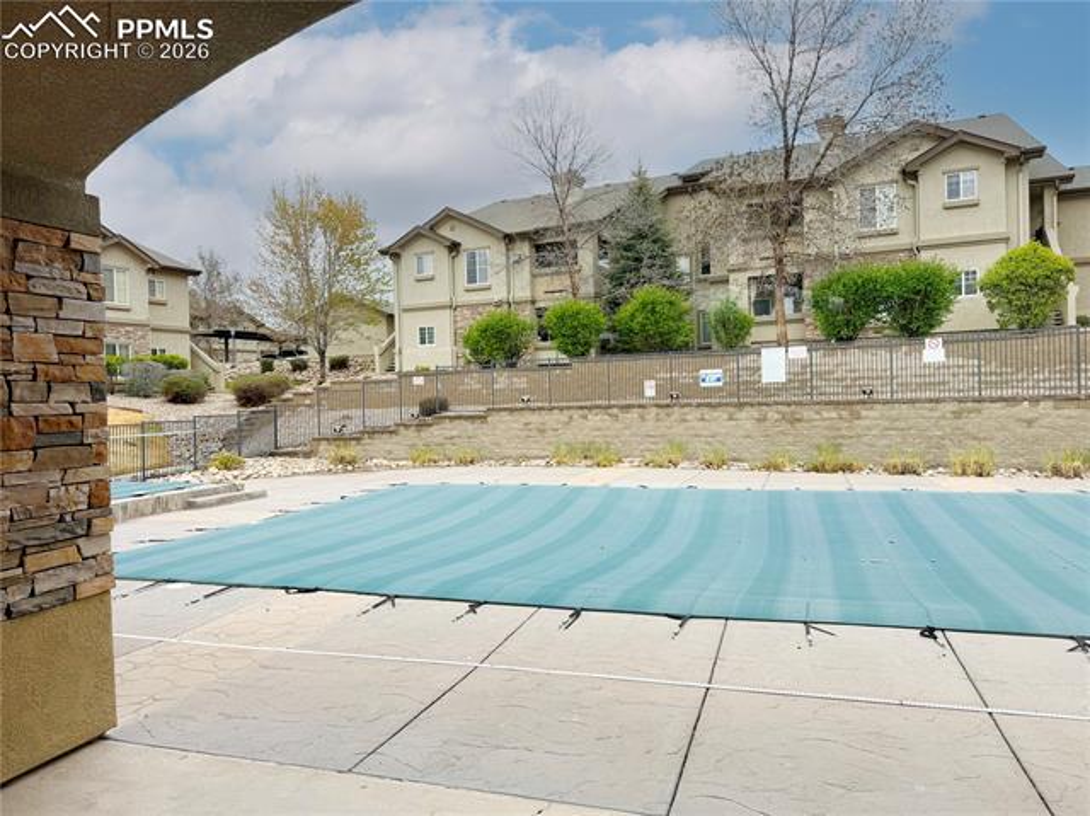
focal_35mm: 24
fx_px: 755
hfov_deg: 71.6
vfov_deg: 56.8
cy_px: 408
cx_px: 545
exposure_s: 1/2611
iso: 80
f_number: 1.78
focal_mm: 6.76
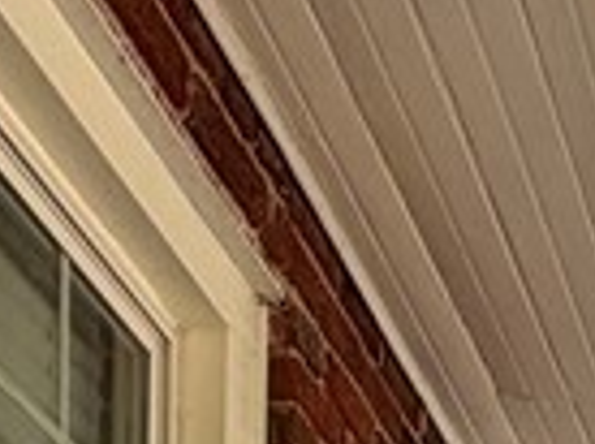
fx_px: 1785
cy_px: 1397
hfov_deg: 17.4
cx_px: 841
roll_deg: -1.5
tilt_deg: -1.9
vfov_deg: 10.0
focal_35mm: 104
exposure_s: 1/226
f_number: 2.2
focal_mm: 2.22
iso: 50
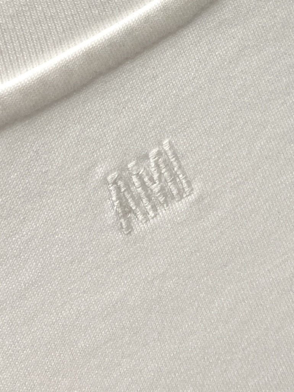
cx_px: 147
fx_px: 294
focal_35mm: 26
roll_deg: +20.8
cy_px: 196
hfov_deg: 53.1
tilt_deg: -3.8
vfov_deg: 67.3
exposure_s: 1/122
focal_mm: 4.25
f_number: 1.8
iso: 64
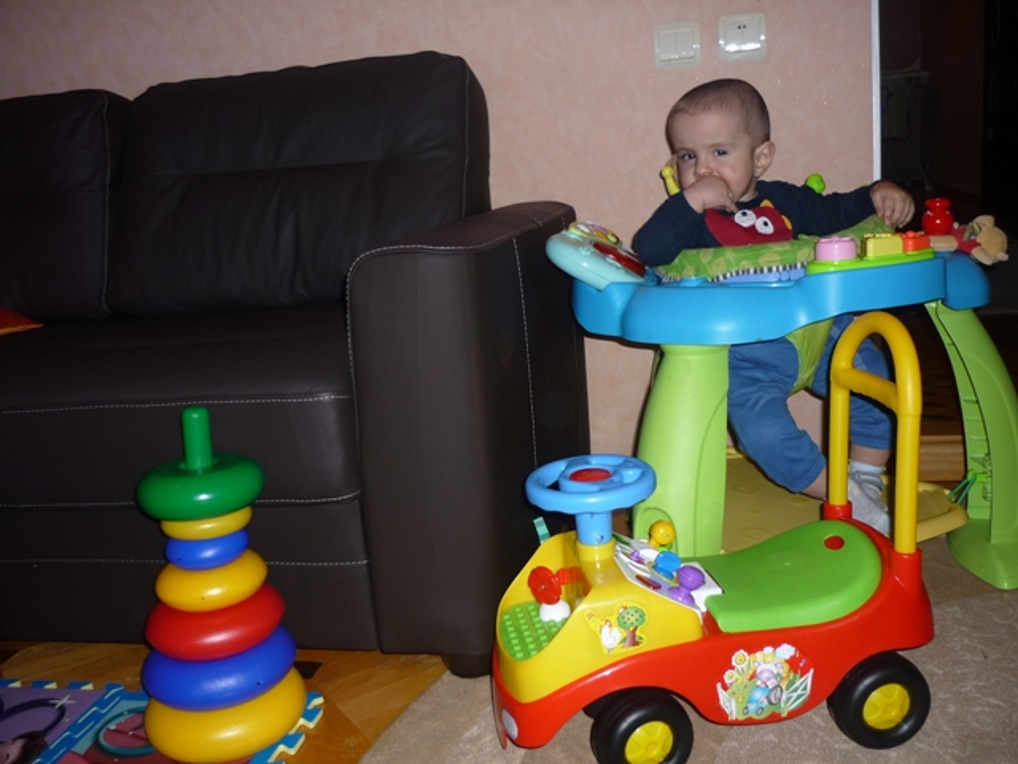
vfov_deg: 42.9
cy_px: 382
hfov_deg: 55.4
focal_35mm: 33
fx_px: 970
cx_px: 509
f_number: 2.8
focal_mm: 5.5
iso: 100
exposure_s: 1/30
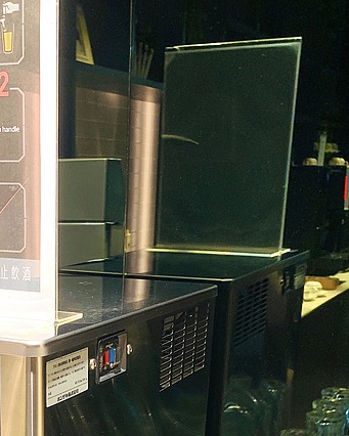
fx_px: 800
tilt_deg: -19.2
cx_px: 69
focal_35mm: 62
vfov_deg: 27.8
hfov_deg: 24.2
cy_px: 481
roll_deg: +0.0
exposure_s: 1/41
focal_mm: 4.25
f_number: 1.8
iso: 64
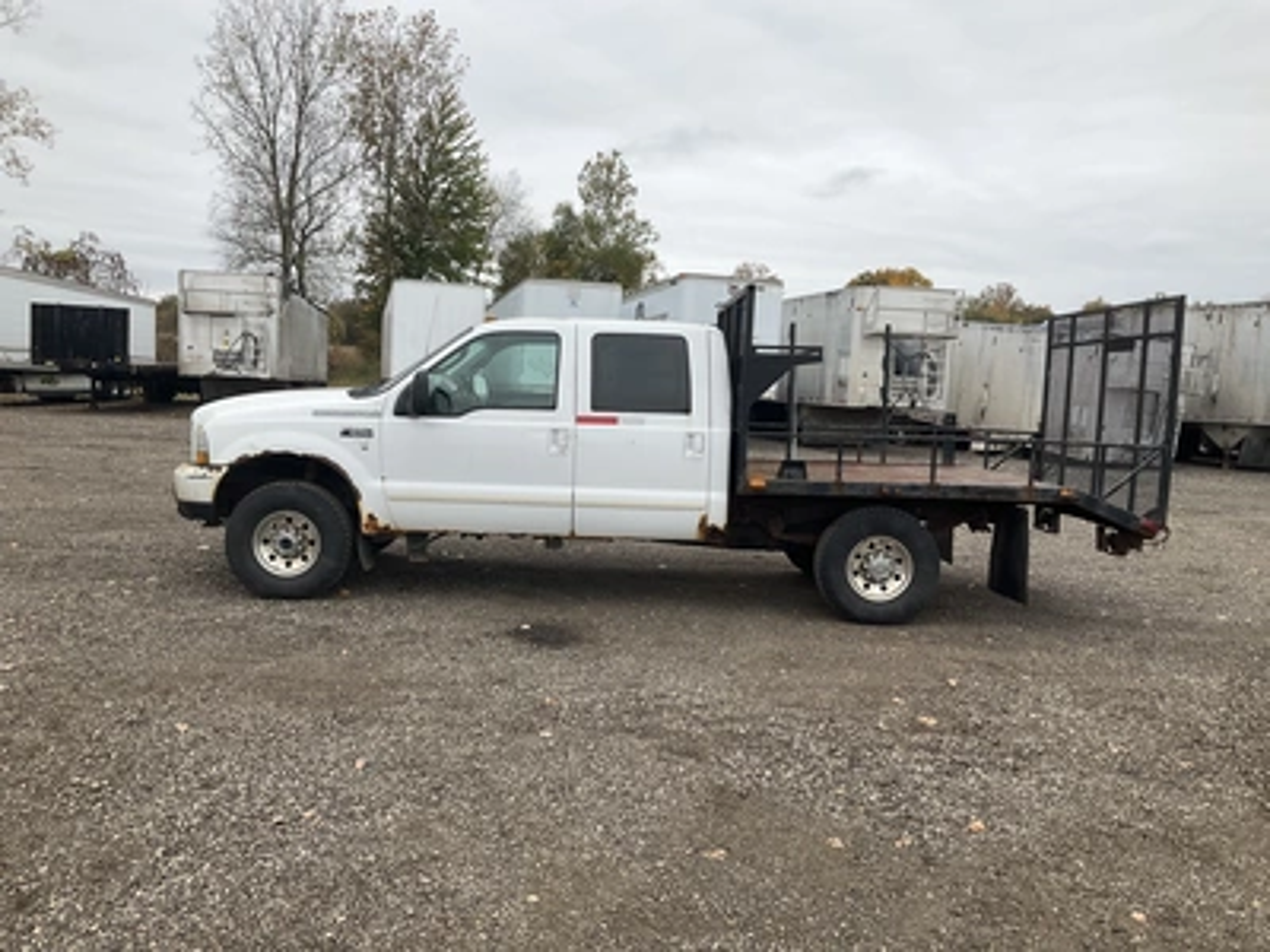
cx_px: 635
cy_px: 476
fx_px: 1064
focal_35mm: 29
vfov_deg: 48.2
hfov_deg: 61.7
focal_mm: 3
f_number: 1.8
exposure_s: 1/551
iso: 25
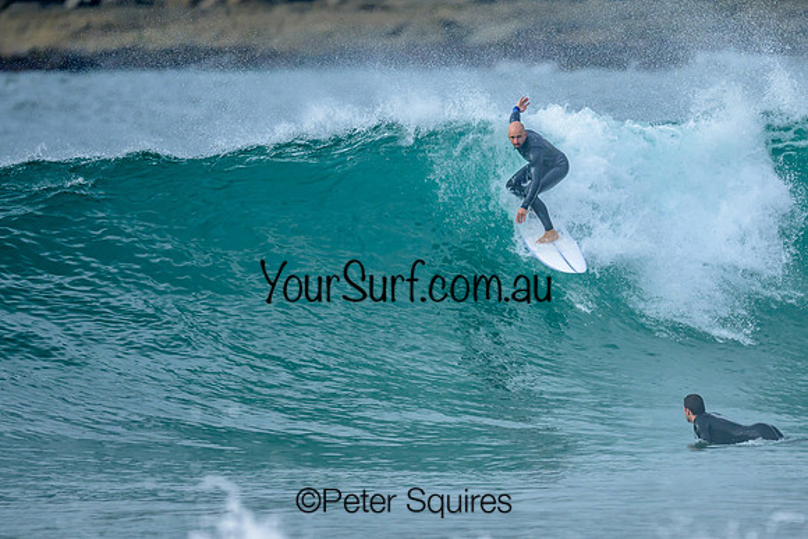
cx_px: 489
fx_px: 24567
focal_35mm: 1094
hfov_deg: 1.9
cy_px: 240
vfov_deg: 1.3
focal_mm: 800
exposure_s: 1/2000
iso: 450
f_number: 6.3
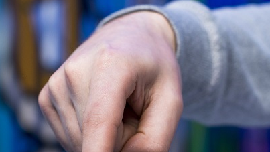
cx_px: 104
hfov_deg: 18.3
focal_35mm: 117
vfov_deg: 10.3
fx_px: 838
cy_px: 141
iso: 400
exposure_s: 1/50
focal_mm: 50
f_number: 4
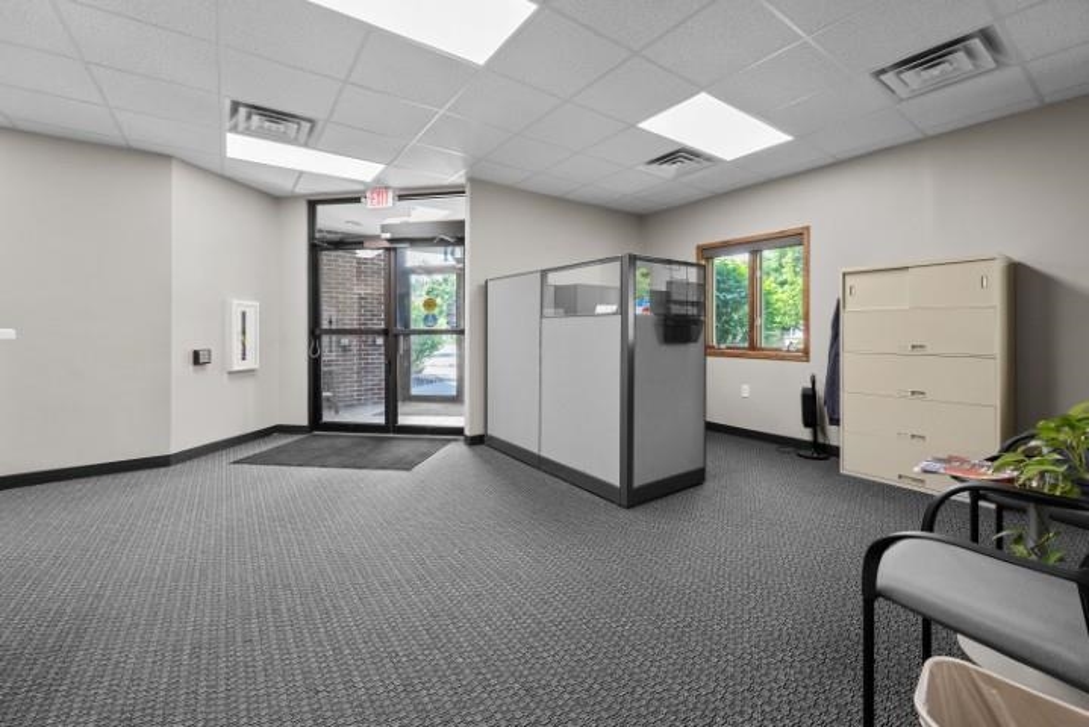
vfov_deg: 81.3
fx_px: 424
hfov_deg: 104.2
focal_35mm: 14
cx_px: 544
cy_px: 364
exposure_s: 1/25
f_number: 6.3
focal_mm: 14
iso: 400
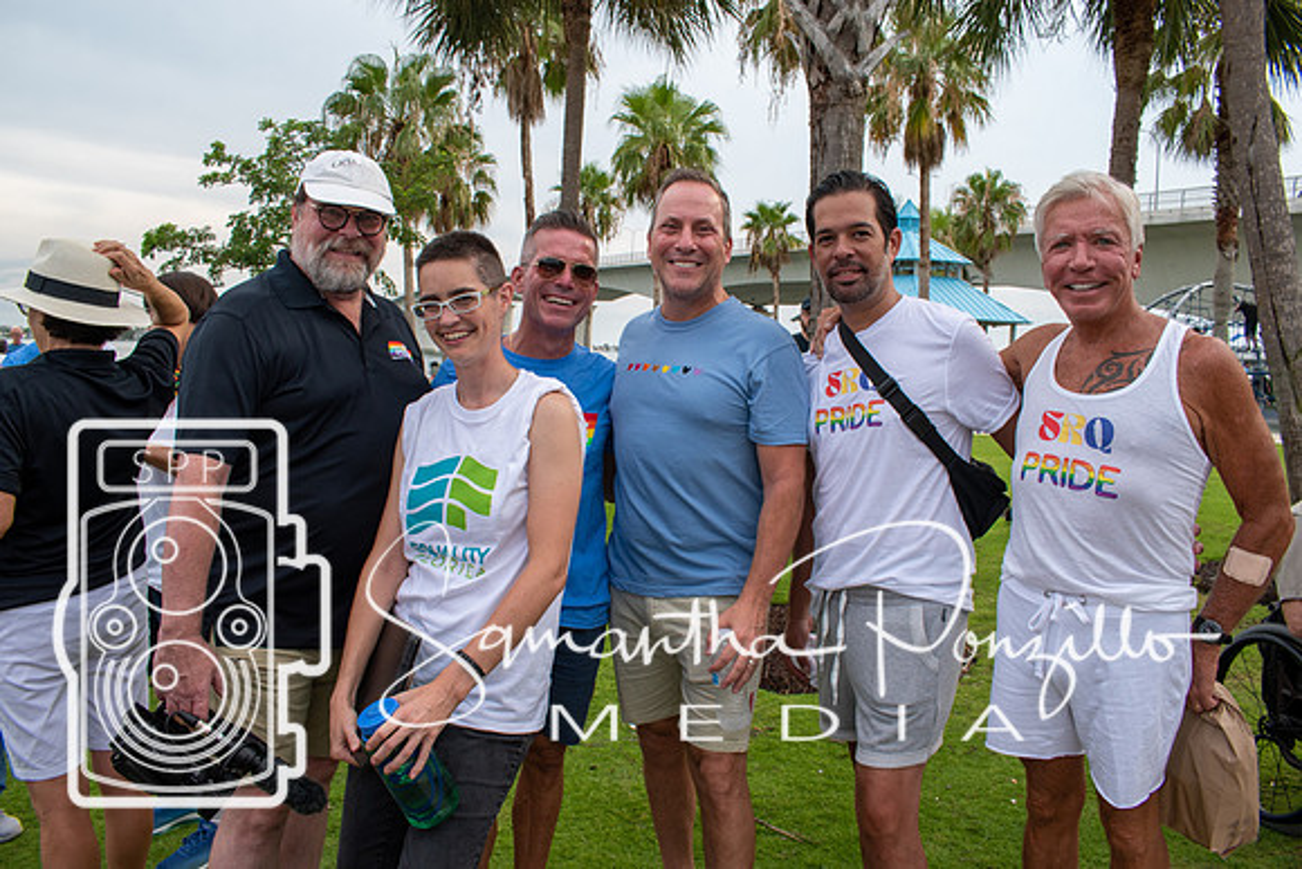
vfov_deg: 48.0
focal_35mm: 27
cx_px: 651
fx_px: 977
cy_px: 434
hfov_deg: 67.4
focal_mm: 18
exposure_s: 1/250
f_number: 8
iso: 220
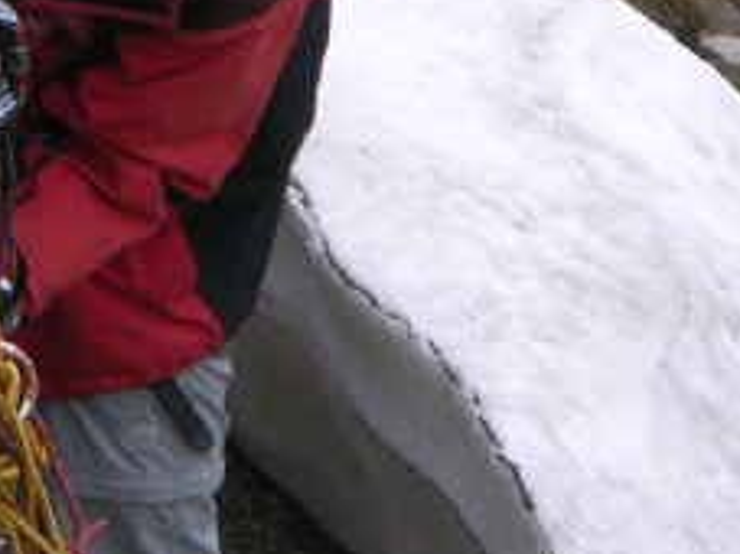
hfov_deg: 2.4
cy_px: -75
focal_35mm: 812
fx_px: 17349
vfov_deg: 1.8
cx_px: -505
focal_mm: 44.7
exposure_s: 1/245
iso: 50
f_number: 5
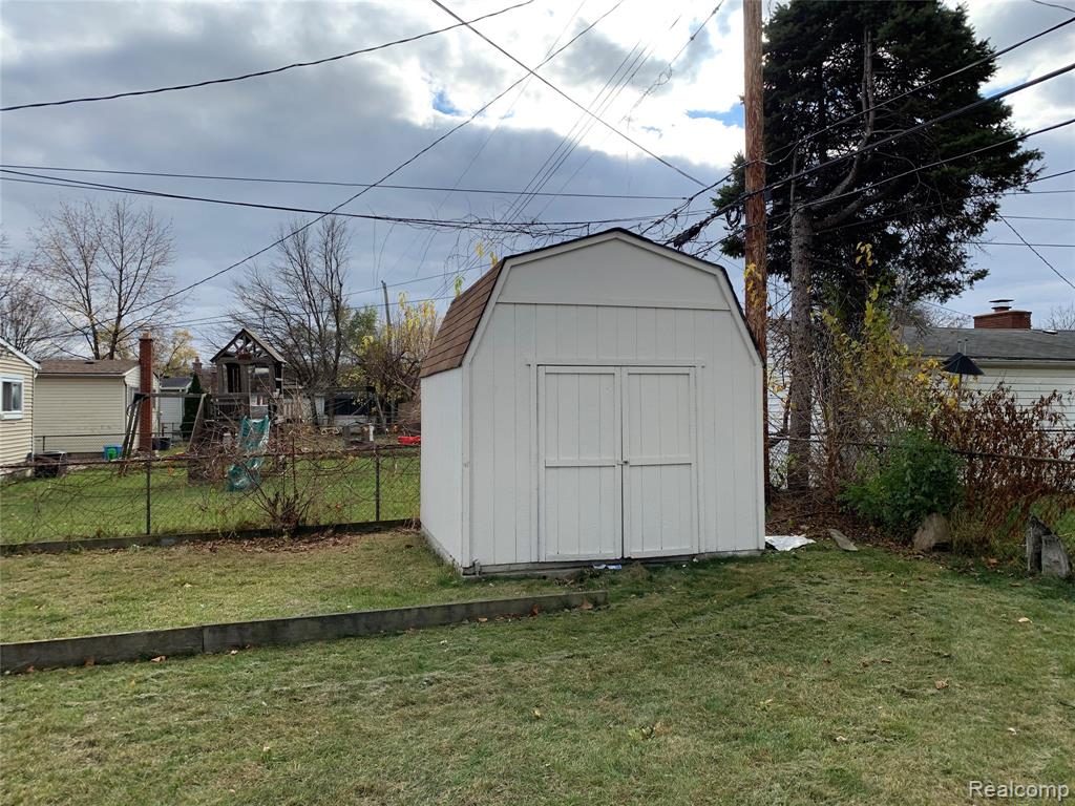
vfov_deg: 53.1
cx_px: 538
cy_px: 403
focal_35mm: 26
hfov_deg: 67.3
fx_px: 807
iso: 25
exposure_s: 1/1266
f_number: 1.8
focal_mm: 4.25
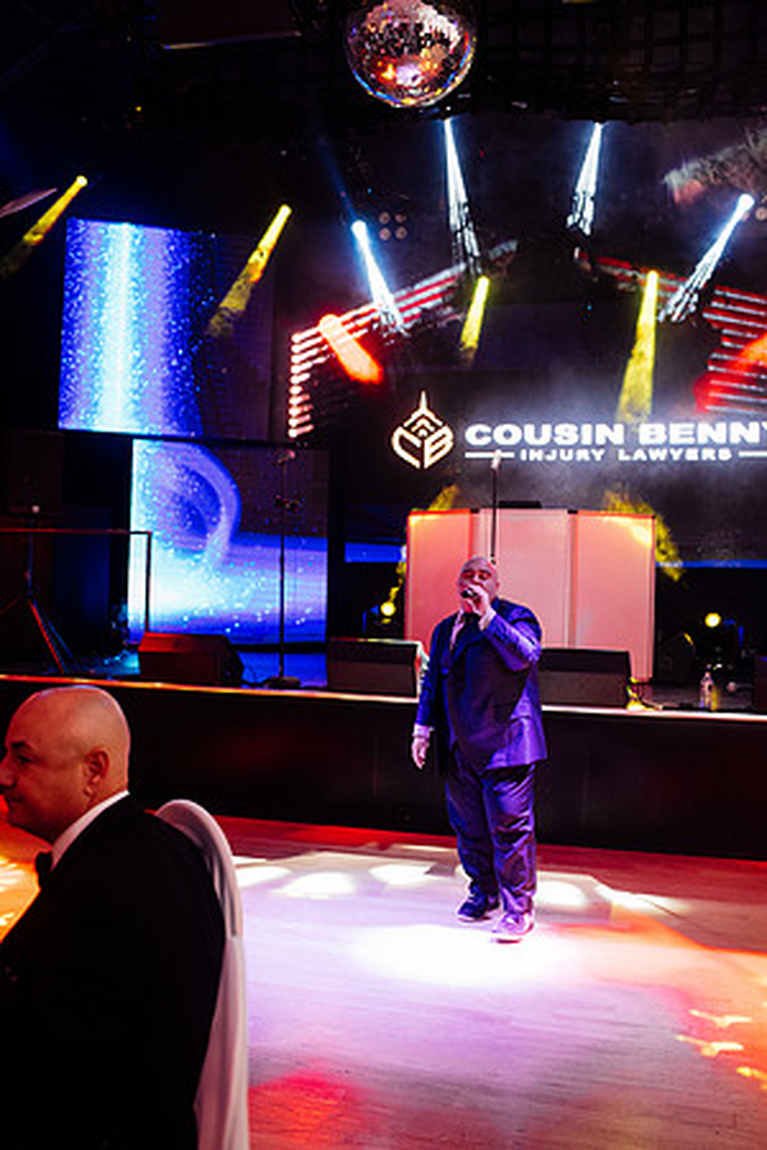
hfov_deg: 37.9
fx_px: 1118
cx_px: 384
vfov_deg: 54.4
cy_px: 575
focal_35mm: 35
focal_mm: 35
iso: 2000
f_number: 3.5
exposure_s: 1/200
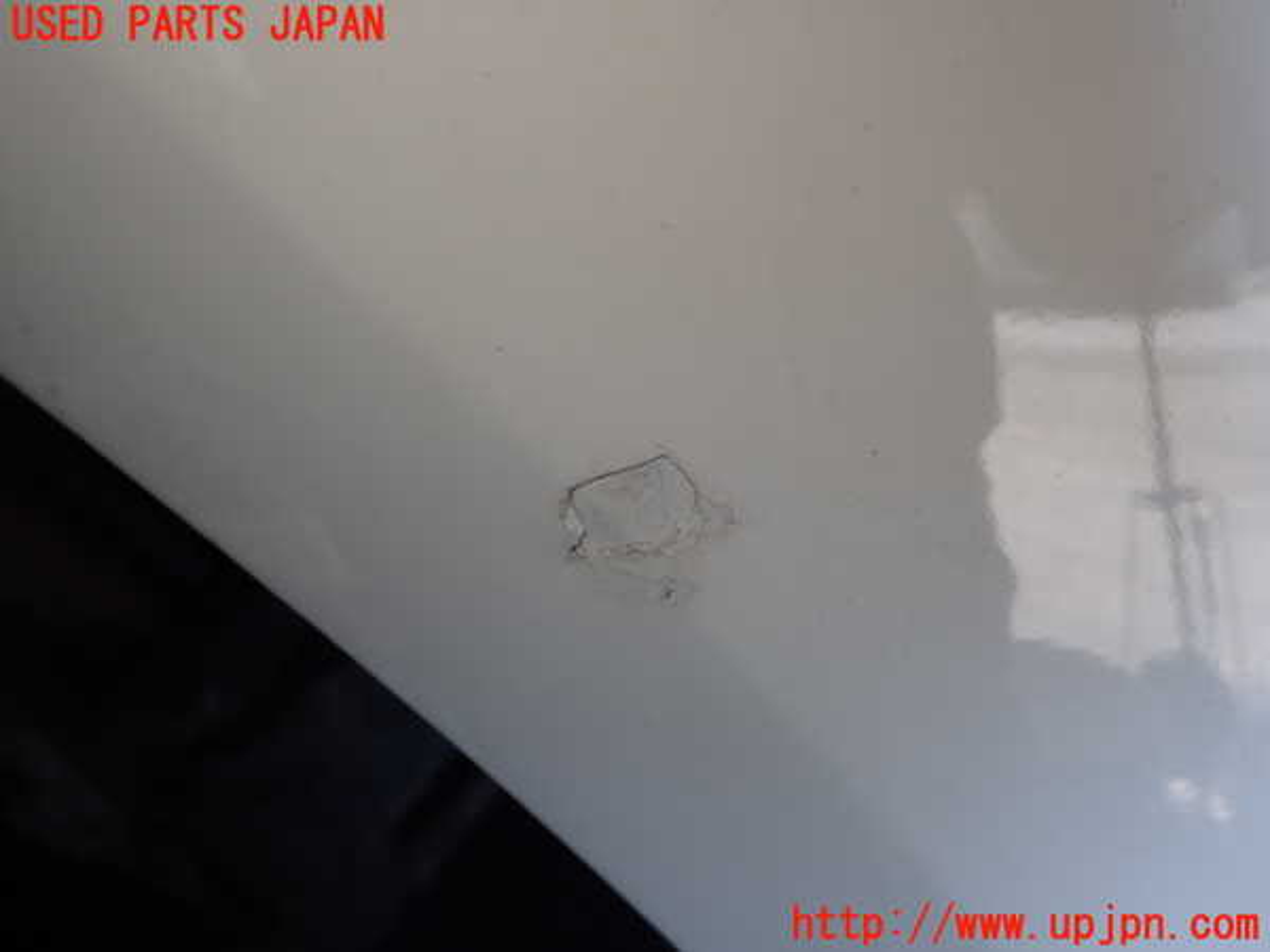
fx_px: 1321
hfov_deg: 51.4
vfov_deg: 39.7
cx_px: 635
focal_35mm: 36
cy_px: 476
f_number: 3.5
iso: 100
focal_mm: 6.37
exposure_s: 1/125
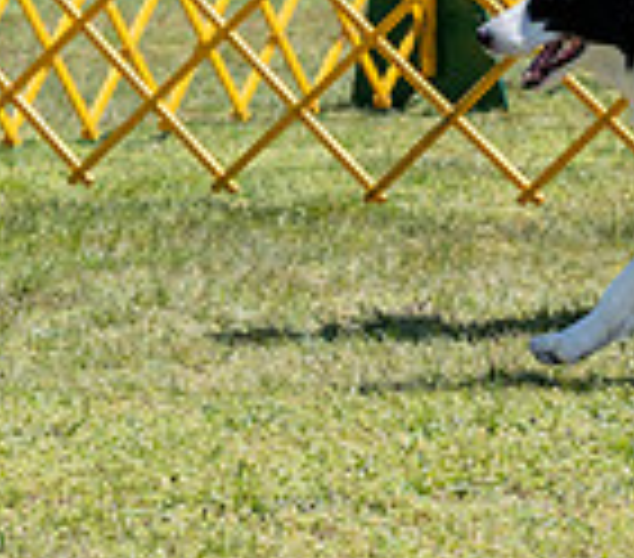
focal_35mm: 444
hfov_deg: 4.2
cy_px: -184
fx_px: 8663
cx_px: 980
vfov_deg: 3.7
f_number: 7.1
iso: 640
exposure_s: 1/1600
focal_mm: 103
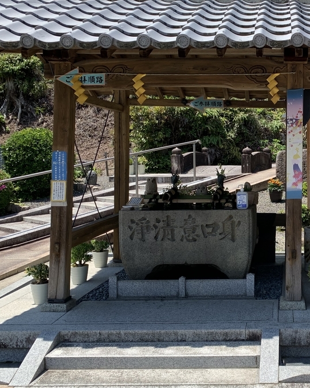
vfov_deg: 41.2
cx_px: 285
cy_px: 194
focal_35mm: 45
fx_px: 516
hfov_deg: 31.7
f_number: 1.8
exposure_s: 1/1076
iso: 25
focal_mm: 4.25
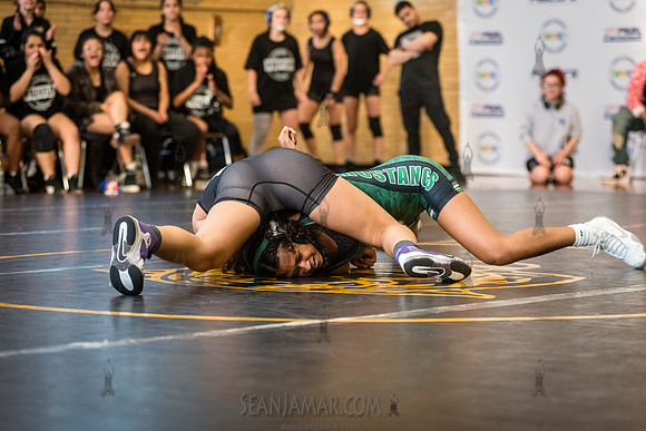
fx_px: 1951
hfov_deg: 18.8
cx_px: 317
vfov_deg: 12.6
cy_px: 216
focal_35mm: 109
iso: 4000
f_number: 3.5
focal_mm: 105
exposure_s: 1/400
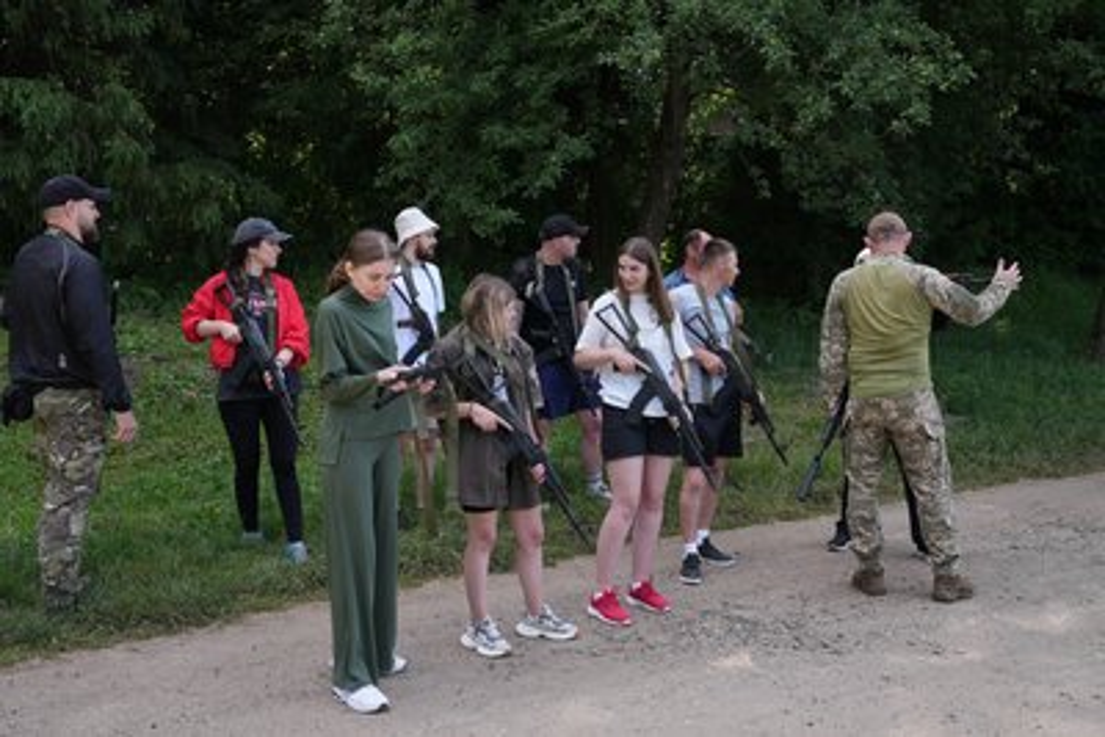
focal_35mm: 43
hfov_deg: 45.4
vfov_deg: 31.2
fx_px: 1320
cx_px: 552
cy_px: 368
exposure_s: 1/100
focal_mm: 43
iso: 200
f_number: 9
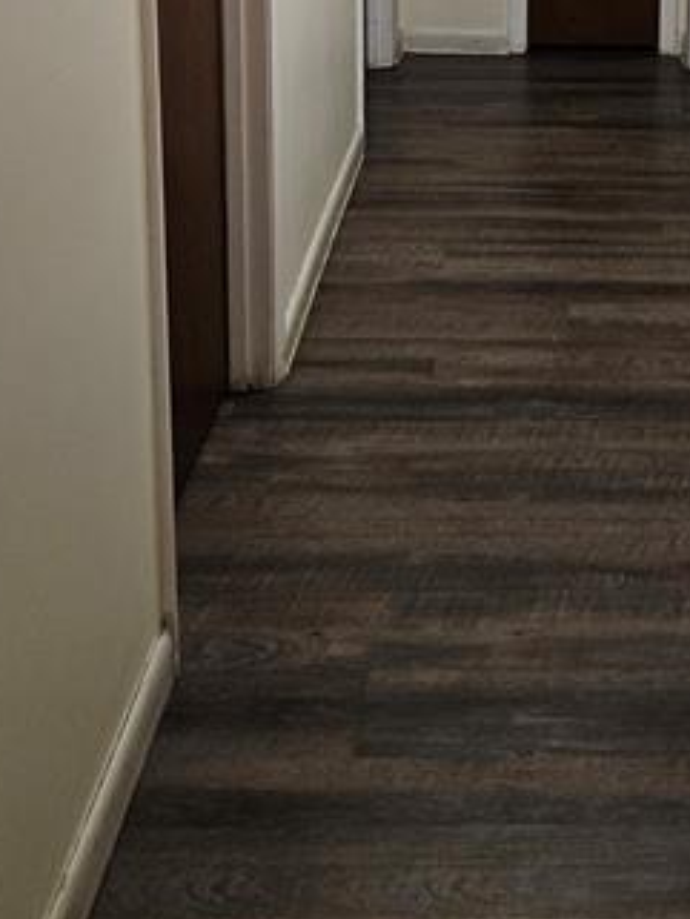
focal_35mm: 55
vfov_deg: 31.9
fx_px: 1461
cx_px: 598
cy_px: -29
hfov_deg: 25.9
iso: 640
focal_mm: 5.4
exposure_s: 1/60
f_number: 1.8
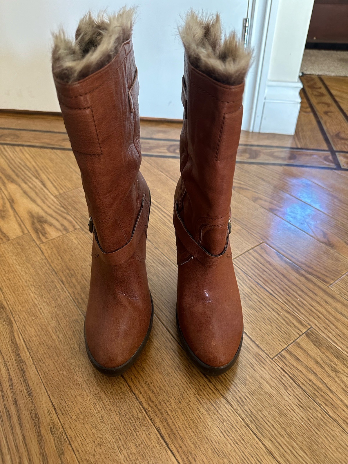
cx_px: 174
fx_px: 322
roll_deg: -2.5
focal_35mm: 24
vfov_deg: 71.6
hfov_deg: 56.8
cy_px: 232
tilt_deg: -38.5
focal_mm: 6.86
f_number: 1.78
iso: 400
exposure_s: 1/60
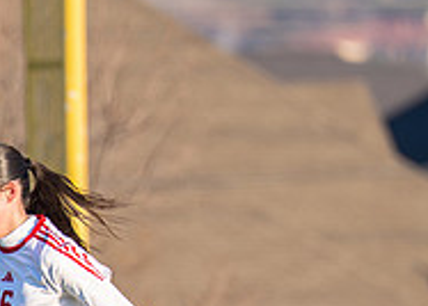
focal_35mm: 1402
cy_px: 413
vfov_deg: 1.0
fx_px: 17061
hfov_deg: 1.4
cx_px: -237
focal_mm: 200
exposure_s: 1/2500
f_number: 2.8
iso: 200
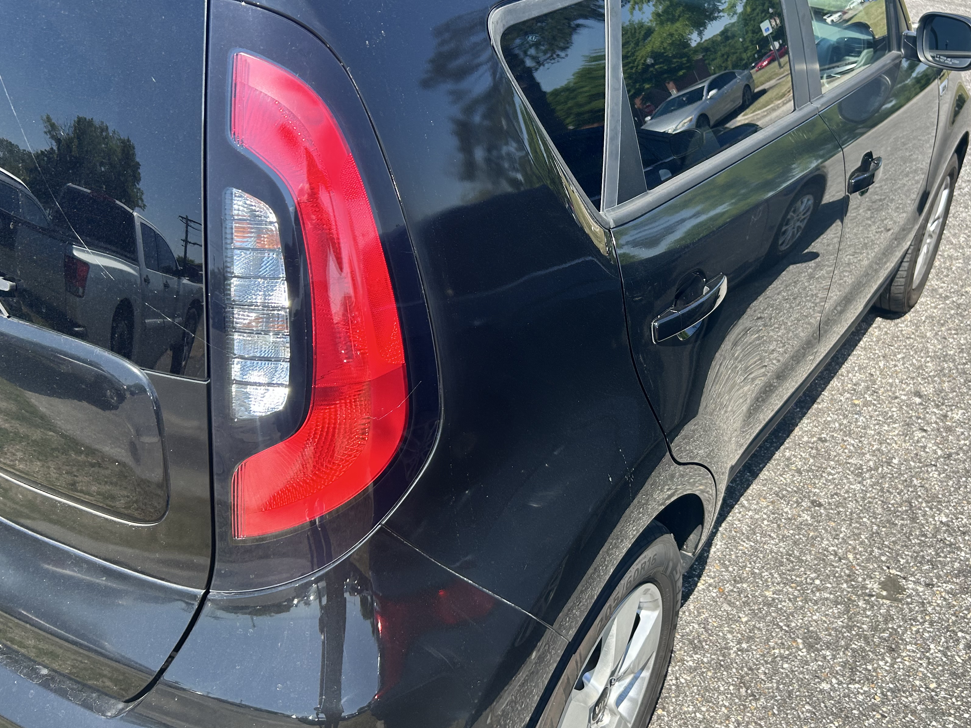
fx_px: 926
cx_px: 537
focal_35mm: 33
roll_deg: -1.2
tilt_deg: -30.4
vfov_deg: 42.9
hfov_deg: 55.2
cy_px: 314
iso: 50
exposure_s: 1/1575
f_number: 1.5
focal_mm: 5.7
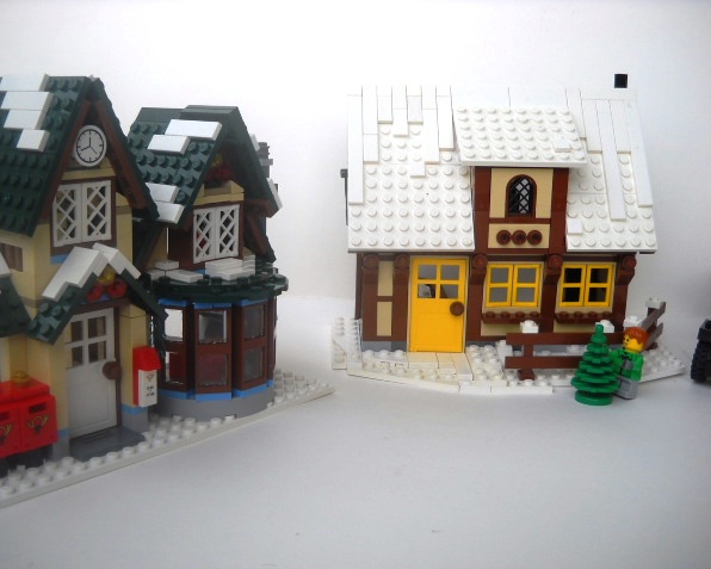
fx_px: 905
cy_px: 285
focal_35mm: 43
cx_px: 334
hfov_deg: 42.9
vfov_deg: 34.9
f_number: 3.1
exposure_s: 1/129
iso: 64
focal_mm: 6.72
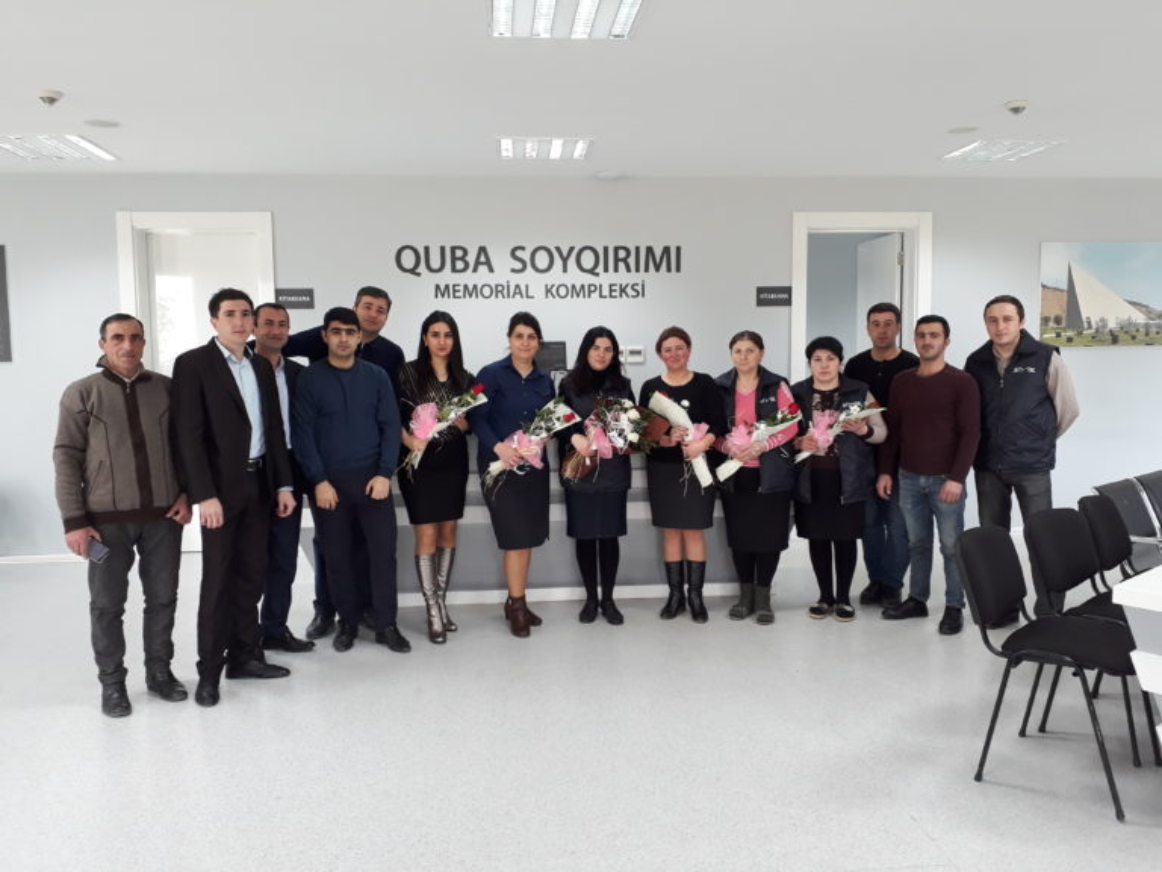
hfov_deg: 65.3
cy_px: 436
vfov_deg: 51.4
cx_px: 581
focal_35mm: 27
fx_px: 906
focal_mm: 3.6
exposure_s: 1/33
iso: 64
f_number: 1.9
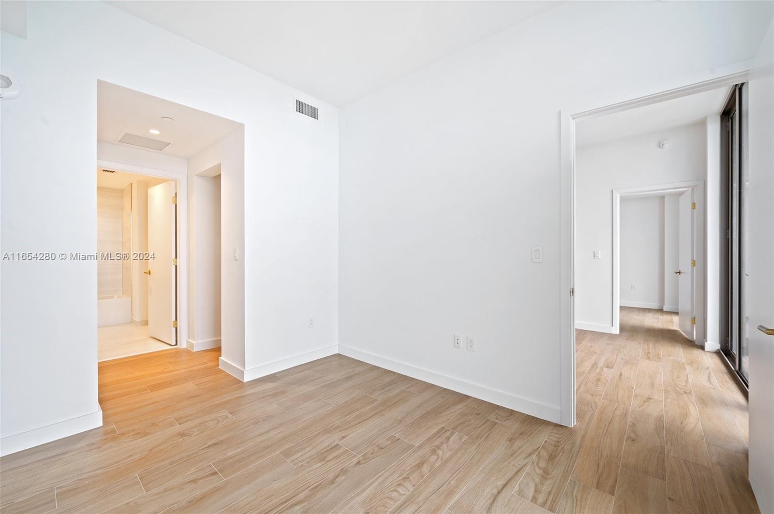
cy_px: 257
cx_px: 387
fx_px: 301
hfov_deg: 104.3
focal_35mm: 14
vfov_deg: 81.1
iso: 200
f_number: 8
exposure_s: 1/4
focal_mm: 14
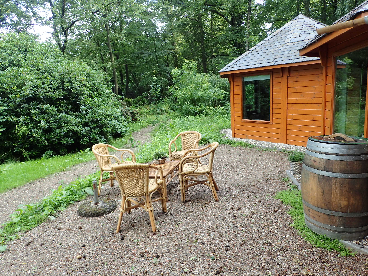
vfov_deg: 54.9
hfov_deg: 69.4
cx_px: 184
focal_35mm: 25
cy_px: 138
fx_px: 266
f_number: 2.8
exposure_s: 1/125
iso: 100
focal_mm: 4.5
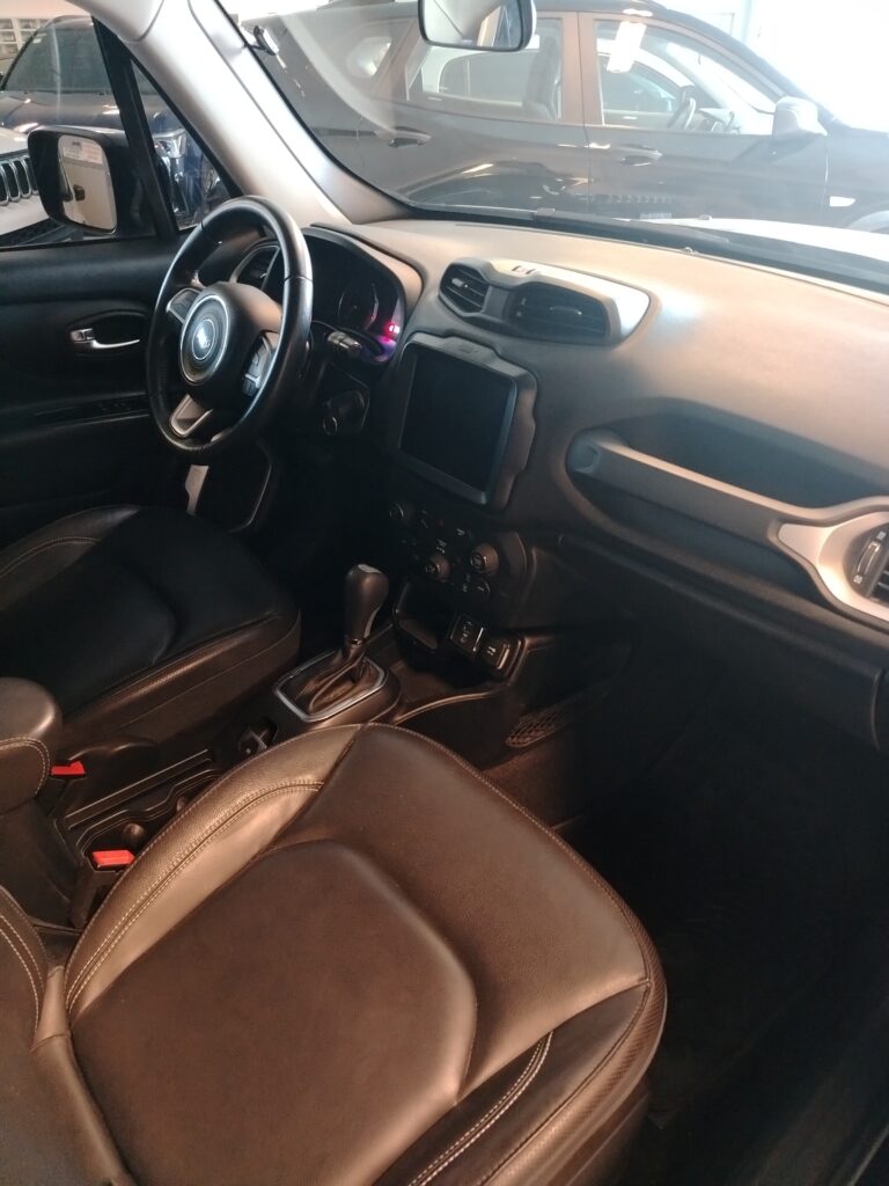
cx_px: 444
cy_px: 593
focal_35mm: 24
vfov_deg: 71.6
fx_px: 822
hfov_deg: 56.8
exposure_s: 1/20
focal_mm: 5.25
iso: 3250
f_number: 1.75
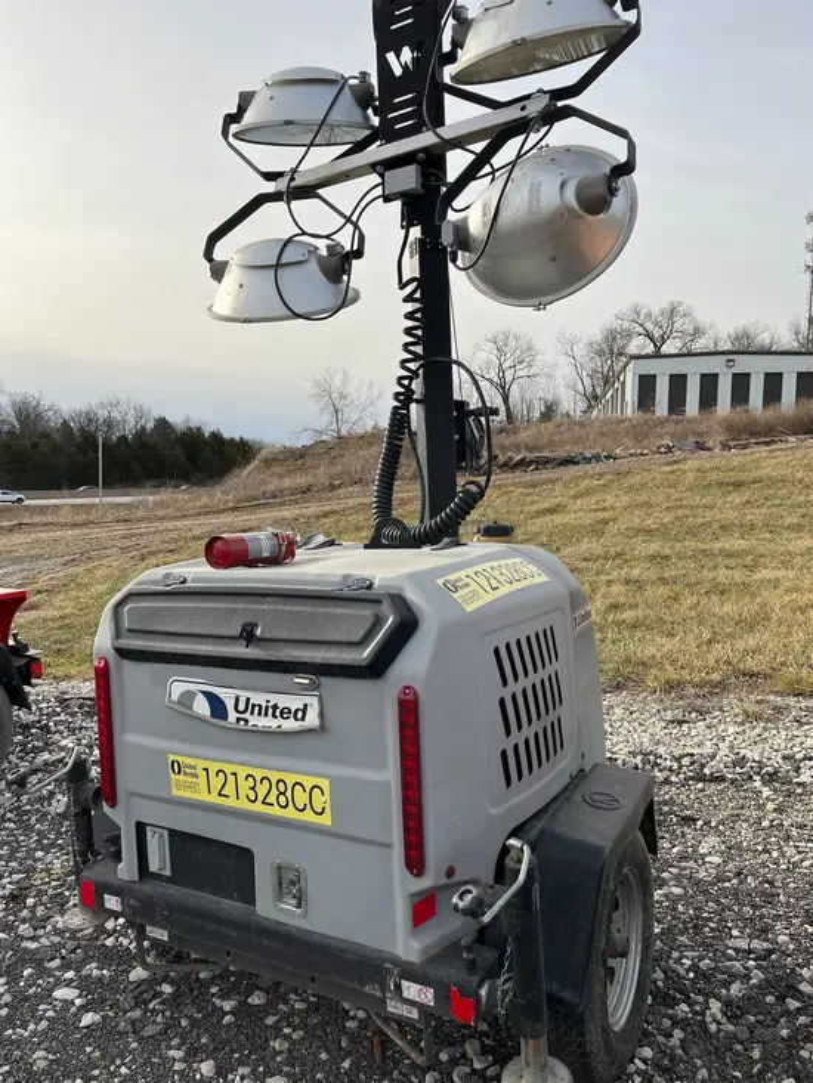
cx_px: 406
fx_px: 814
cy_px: 542
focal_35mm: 26
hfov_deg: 53.1
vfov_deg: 67.3
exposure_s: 1/2024
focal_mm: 5.1
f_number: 1.6
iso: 50
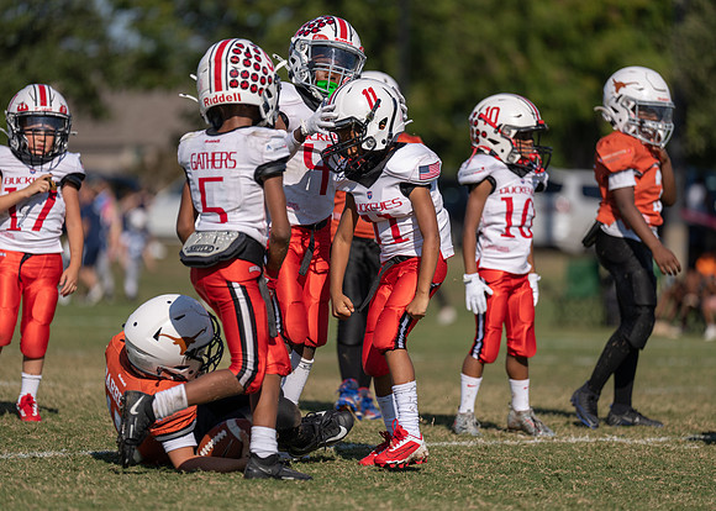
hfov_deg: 9.6
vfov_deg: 6.9
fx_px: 4261
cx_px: 358
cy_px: 256
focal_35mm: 210
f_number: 2.8
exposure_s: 1/3200
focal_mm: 200
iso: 100
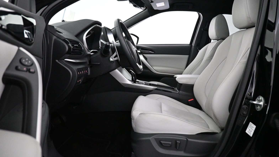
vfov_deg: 44.2
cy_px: 65
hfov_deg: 71.9
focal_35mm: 26
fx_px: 192
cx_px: 138
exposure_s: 1/80
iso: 4000
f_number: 3.5
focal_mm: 16
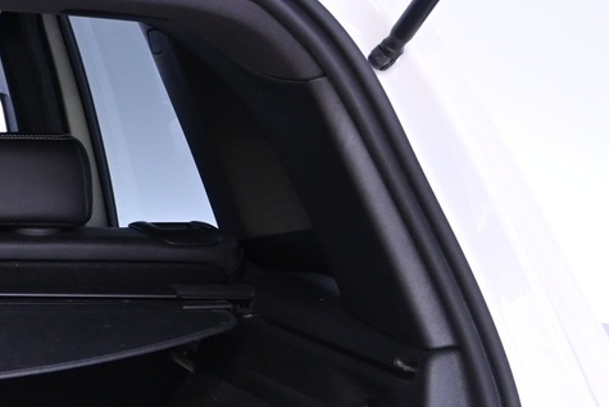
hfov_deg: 19.1
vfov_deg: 14.5
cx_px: -337
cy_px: 467
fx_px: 1557
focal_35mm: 92
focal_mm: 18
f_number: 3.5
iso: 1600
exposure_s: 1/30
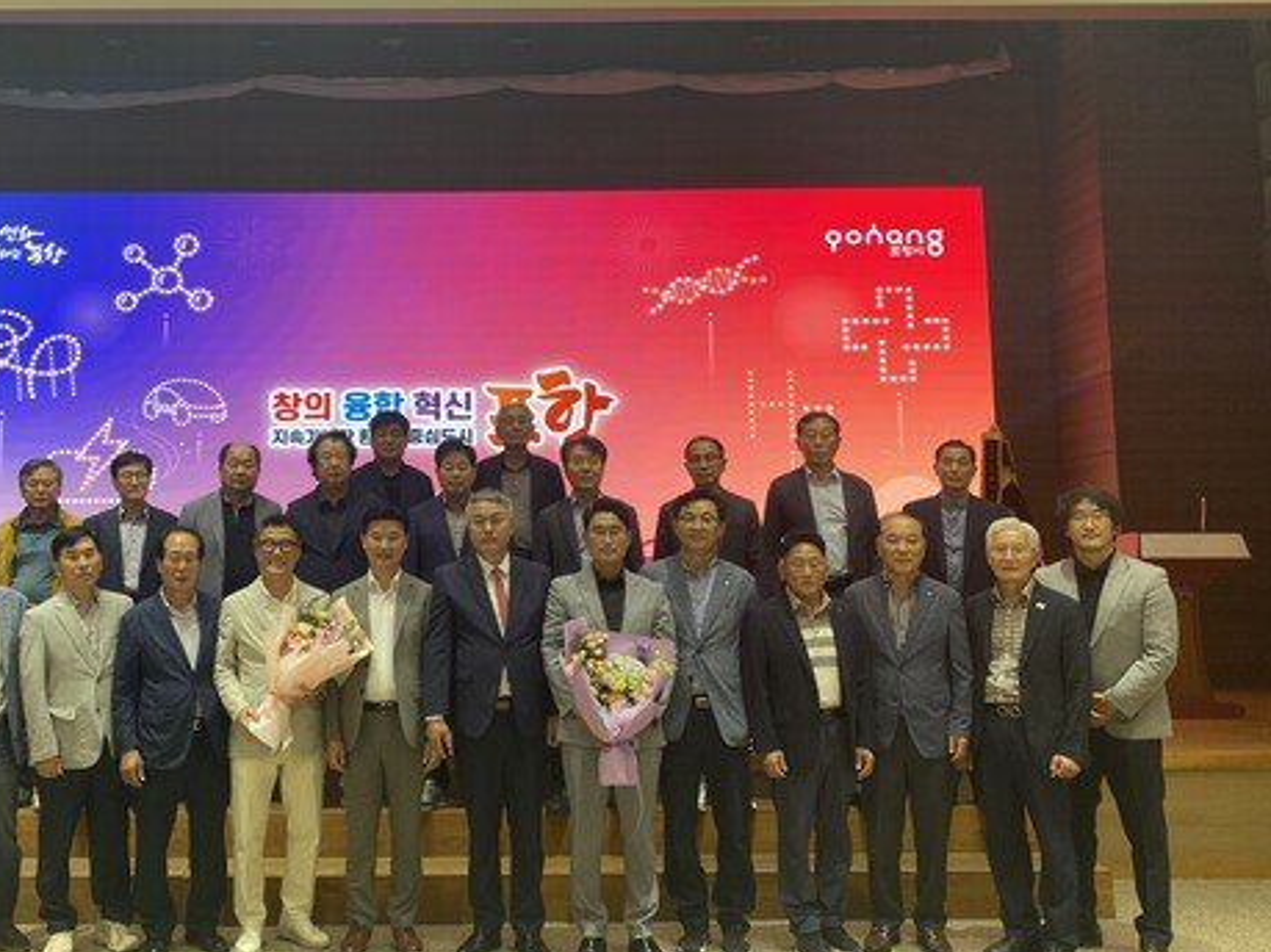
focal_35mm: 34
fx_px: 1248
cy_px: 437
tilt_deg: +6.2
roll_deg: +0.1
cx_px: 443
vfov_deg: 41.7
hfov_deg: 53.1
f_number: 1.8
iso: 80
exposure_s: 1/120
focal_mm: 4.25
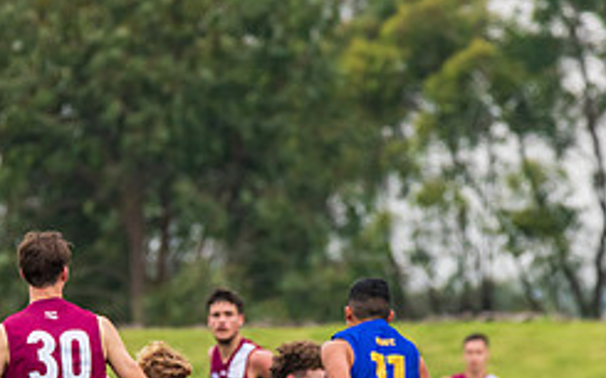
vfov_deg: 1.4
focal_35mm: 962
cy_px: 423
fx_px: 15884
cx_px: 32
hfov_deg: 2.2
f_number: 6
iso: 1100
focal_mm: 380
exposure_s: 1/1250
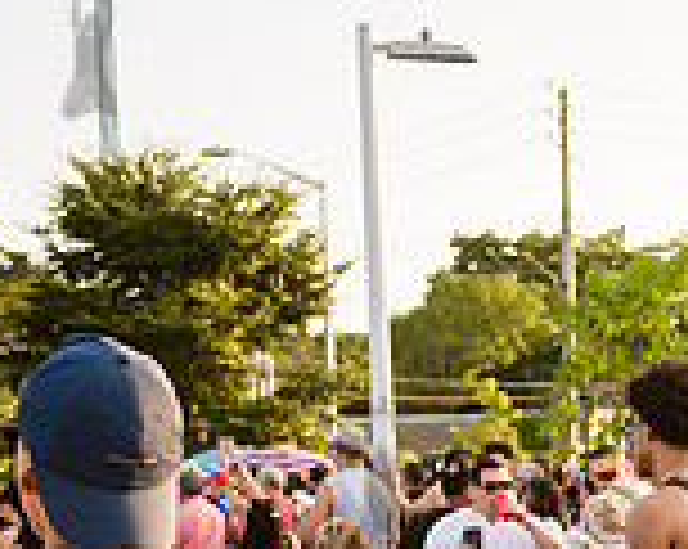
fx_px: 2420
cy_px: 691
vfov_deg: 12.6
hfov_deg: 15.2
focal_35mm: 119
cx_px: 958
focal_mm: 32
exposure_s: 1/1000
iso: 1000
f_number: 3.5
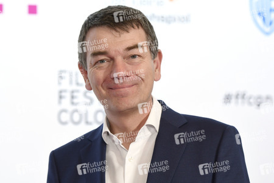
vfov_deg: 8.3
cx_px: 137
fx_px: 1256
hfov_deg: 12.5
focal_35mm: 165
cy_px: 92
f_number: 2.8
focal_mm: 110
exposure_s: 1/250
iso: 1250
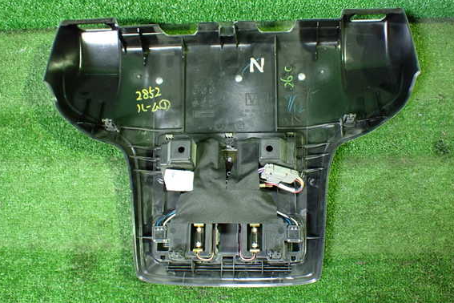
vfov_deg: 40.0
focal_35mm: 33
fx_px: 416
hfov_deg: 57.2
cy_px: 151
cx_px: 235
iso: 800
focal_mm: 5.4
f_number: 2.3
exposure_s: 1/30
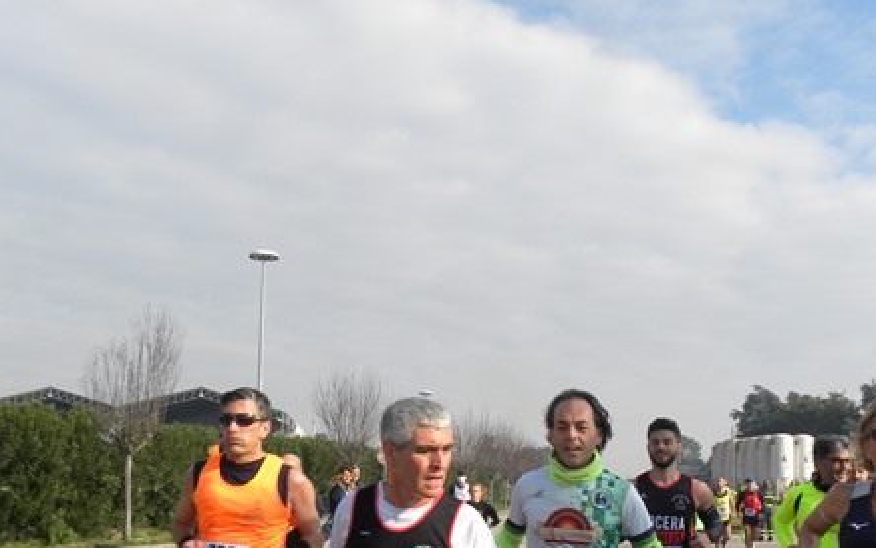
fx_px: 955
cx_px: 554
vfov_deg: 31.0
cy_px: 461
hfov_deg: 48.7
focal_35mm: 40
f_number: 5.6
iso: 64
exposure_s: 1/240
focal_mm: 4.6
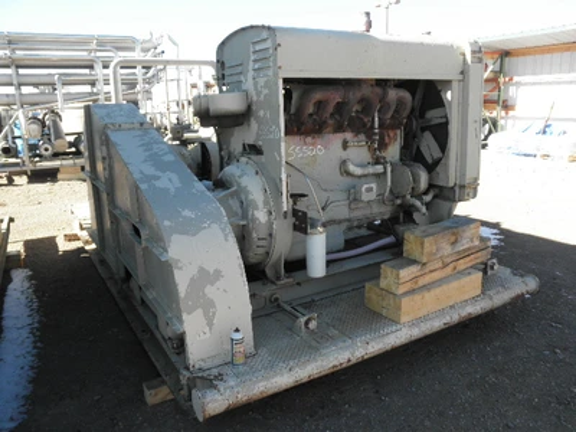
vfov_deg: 49.7
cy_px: 216
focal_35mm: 28
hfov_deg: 63.4
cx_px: 288
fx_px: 466
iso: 64
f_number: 3
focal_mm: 5
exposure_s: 1/250
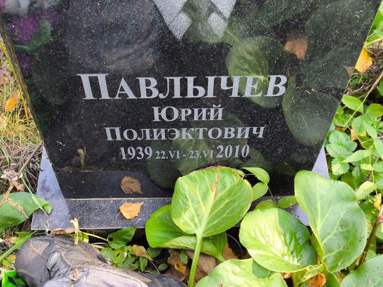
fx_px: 553
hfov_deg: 38.2
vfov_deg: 29.1
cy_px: 144
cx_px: 192
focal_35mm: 50
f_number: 1.7
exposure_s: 1/50
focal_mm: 4.71
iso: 125
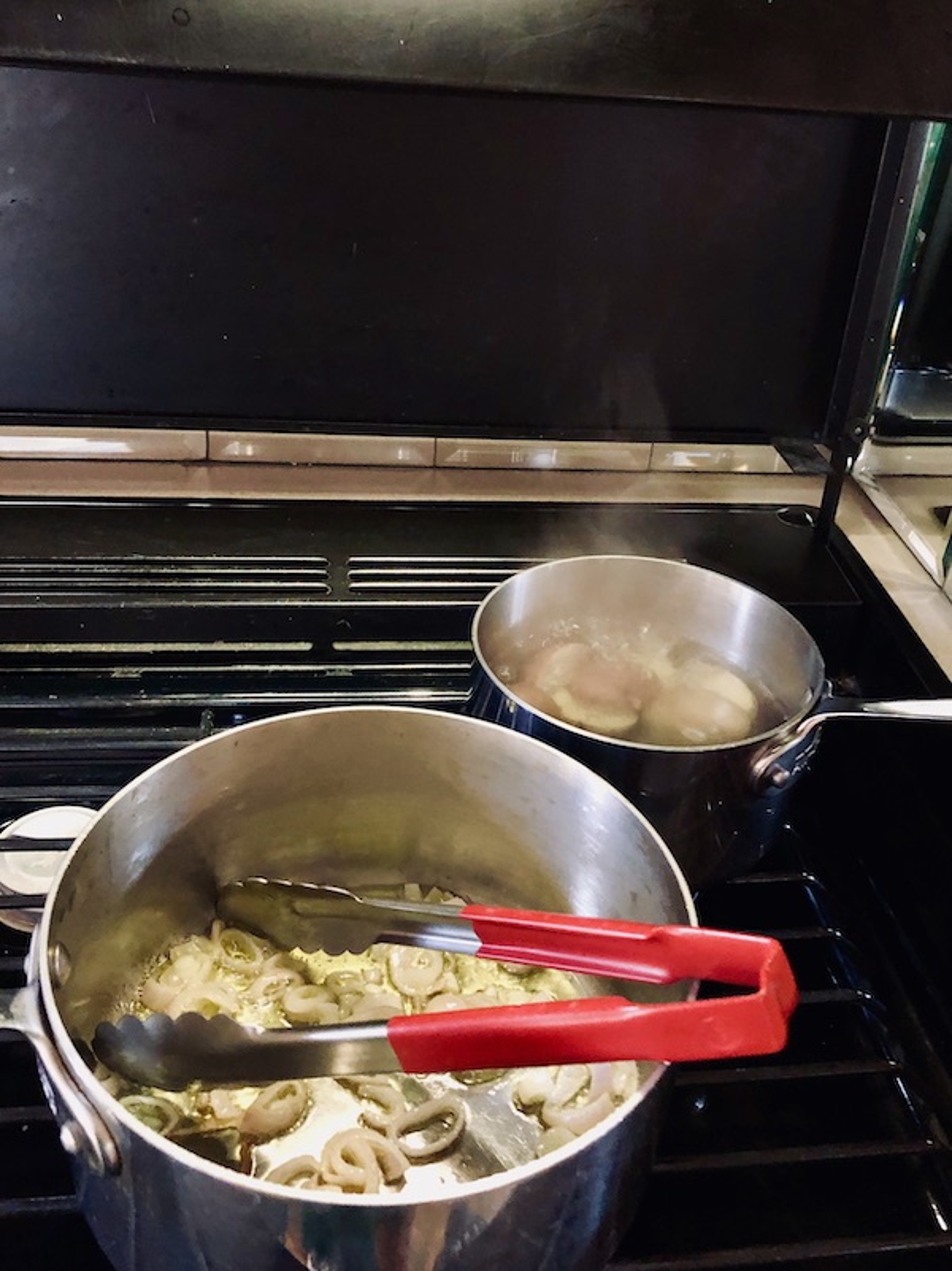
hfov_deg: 49.7
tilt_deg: -33.4
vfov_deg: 63.5
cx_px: 476
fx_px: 1028
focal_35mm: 28
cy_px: 636
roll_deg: +1.9
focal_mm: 4
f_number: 1.8
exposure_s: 1/4
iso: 125
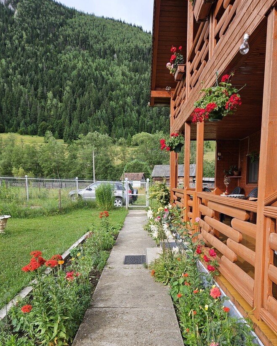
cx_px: 161
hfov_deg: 51.3
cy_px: 212
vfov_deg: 61.5
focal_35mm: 28
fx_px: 287
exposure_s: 1/327
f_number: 1.8
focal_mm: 5.4
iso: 25
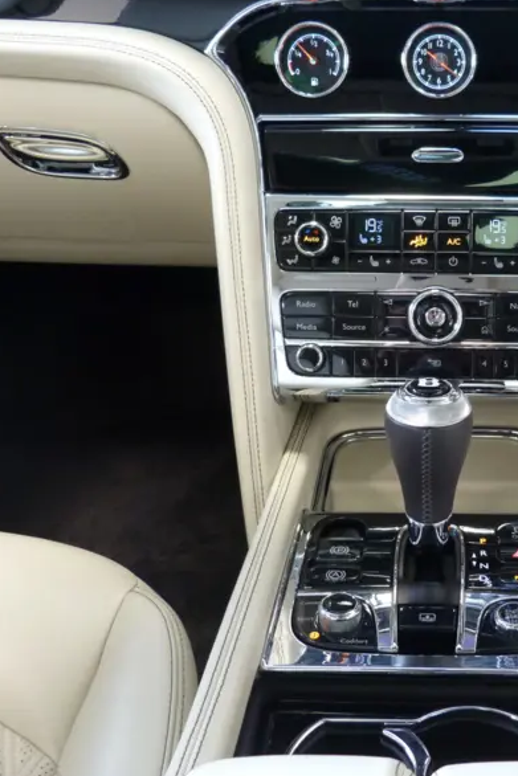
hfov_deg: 29.6
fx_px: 949
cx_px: 437
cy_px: 393
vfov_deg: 44.5
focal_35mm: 44
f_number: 3
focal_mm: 5.6
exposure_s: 1/5
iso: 200
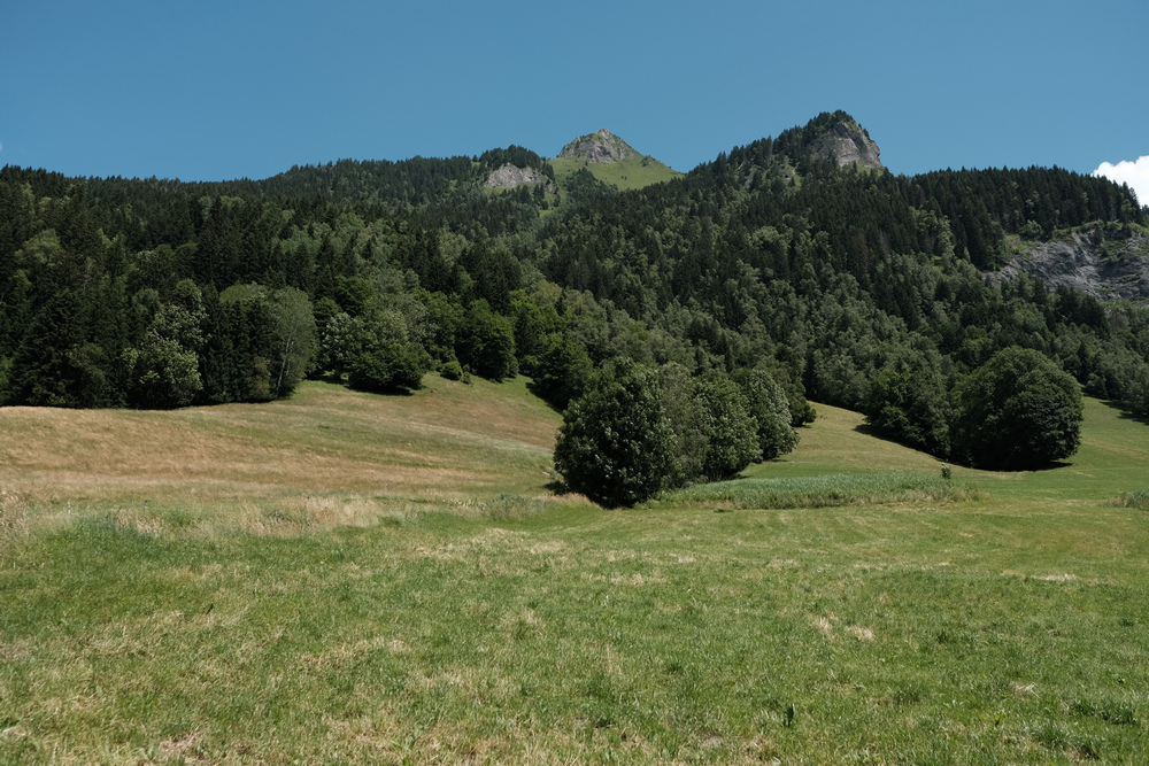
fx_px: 1117
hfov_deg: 54.4
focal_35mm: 35
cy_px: 383
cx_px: 574
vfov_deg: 37.9
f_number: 4
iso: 320
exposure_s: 1/2400
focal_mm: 23
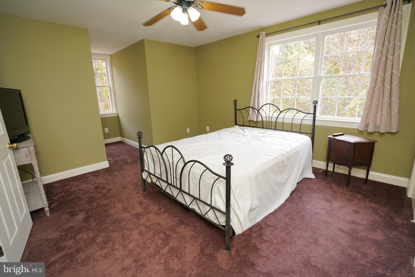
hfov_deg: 96.7
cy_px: 138
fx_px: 184
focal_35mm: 16
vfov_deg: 73.8
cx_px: 208
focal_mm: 16
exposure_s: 1/60
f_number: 4
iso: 500
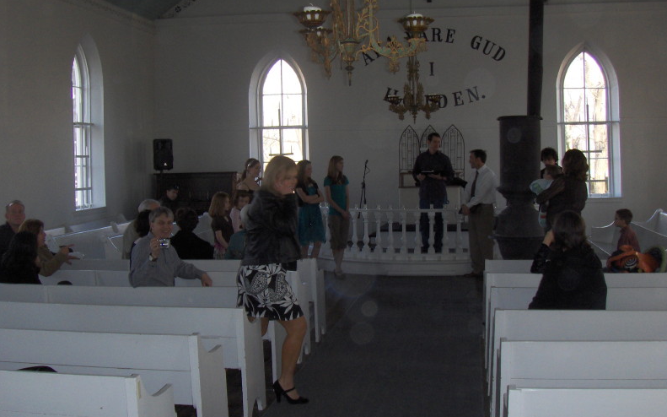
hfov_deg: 45.3
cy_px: 191
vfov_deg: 29.2
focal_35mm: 44
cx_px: 336
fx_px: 800
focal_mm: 6.5
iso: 100
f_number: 3.5
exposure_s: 1/60
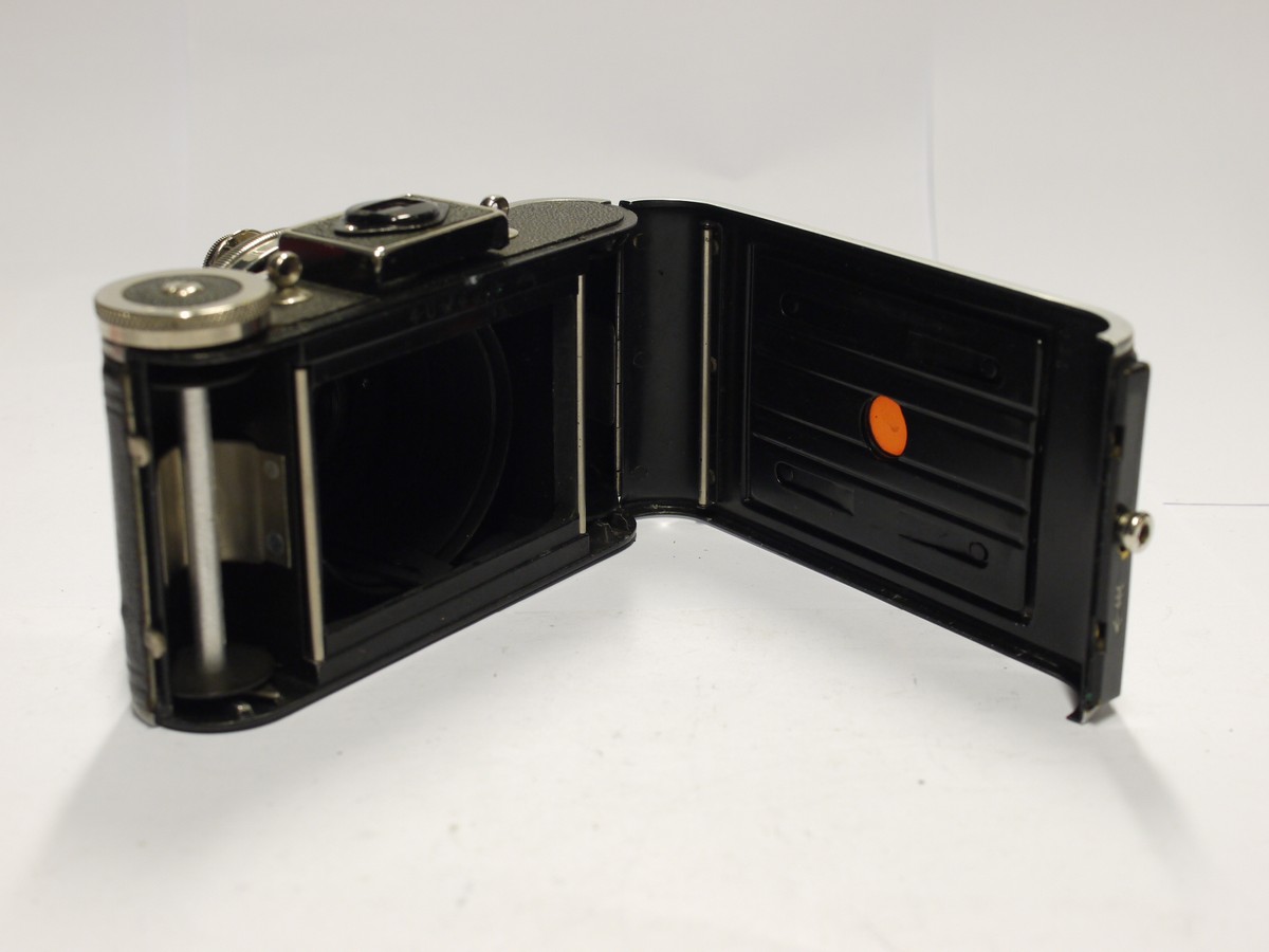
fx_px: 2200
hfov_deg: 32.2
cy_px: 476
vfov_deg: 24.4
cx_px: 634
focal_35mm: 60
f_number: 6.3
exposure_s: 1/20
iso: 400
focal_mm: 30
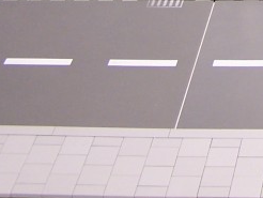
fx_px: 1202
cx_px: 427
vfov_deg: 9.0
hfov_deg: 11.8
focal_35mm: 158
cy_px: -147
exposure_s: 1/6
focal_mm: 6.3
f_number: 2.8
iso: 80
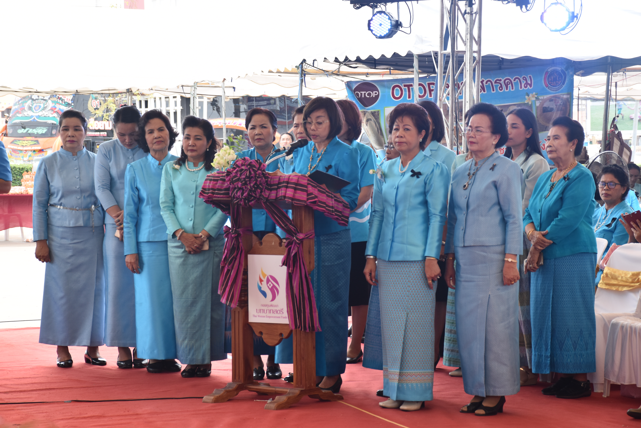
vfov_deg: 13.0
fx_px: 1869
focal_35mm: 105
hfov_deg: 19.5
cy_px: 214
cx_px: 320
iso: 400
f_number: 8
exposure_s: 1/250
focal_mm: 70
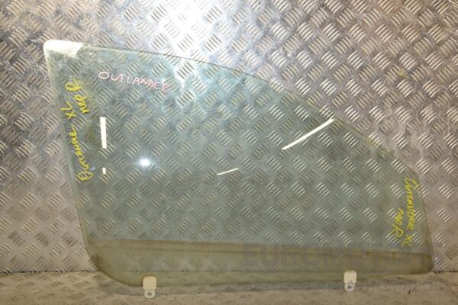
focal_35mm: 48
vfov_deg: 28.1
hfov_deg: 41.1
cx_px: 229
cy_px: 152
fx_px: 611
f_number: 6.3
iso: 800
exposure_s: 1/200
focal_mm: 32
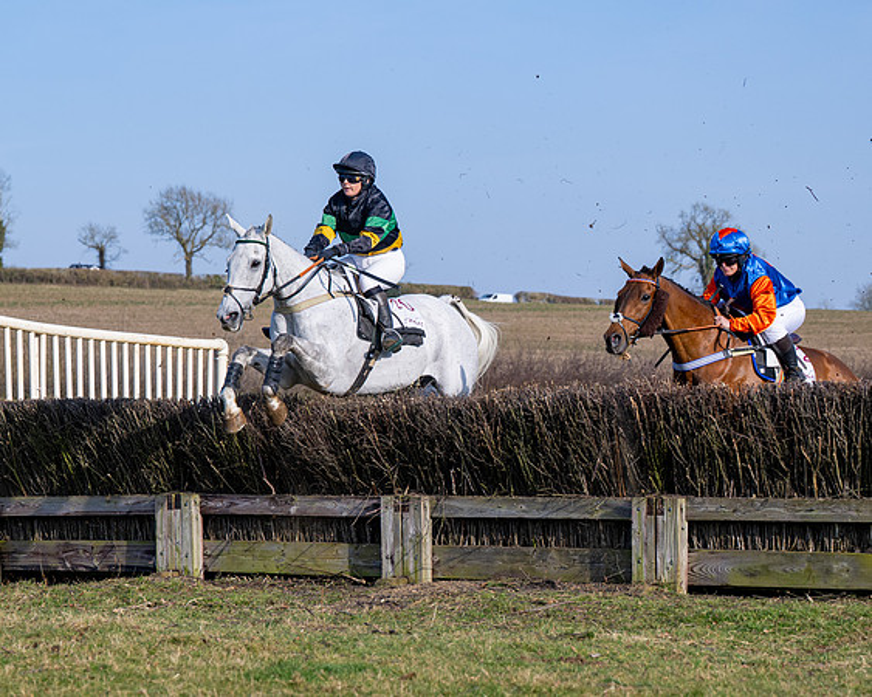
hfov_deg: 15.5
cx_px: 353
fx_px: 3205
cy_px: 417
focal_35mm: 124
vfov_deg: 12.4
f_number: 4
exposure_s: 1/2000
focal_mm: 82
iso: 160
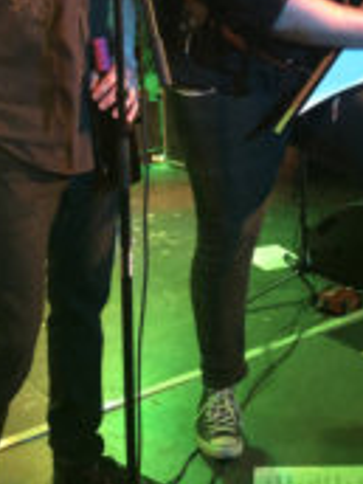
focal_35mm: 58
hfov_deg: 25.2
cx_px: 227
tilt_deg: -10.2
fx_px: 811
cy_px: 129
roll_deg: +1.8
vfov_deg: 32.7
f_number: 1.8
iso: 100
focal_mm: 4
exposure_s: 1/4
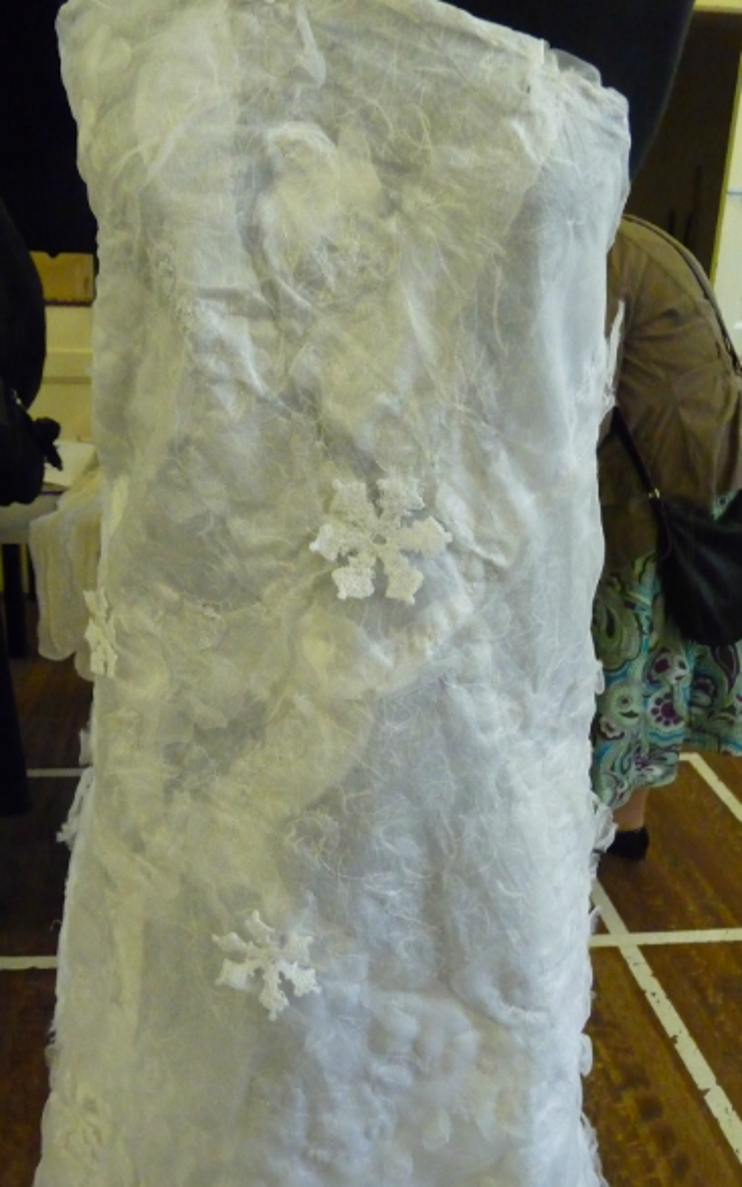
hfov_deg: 32.7
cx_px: 313
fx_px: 1262
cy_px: 605
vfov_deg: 50.4
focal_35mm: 39
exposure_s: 1/40
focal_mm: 6
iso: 800
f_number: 3.7
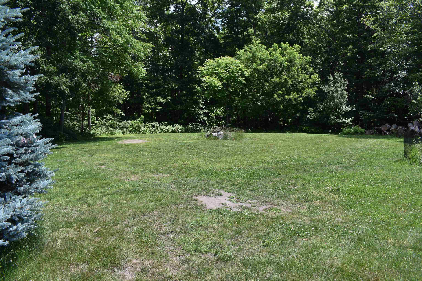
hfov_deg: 67.4
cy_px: 140
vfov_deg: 47.9
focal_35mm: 27
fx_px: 316
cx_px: 211
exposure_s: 1/250
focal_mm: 18
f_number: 8
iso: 220
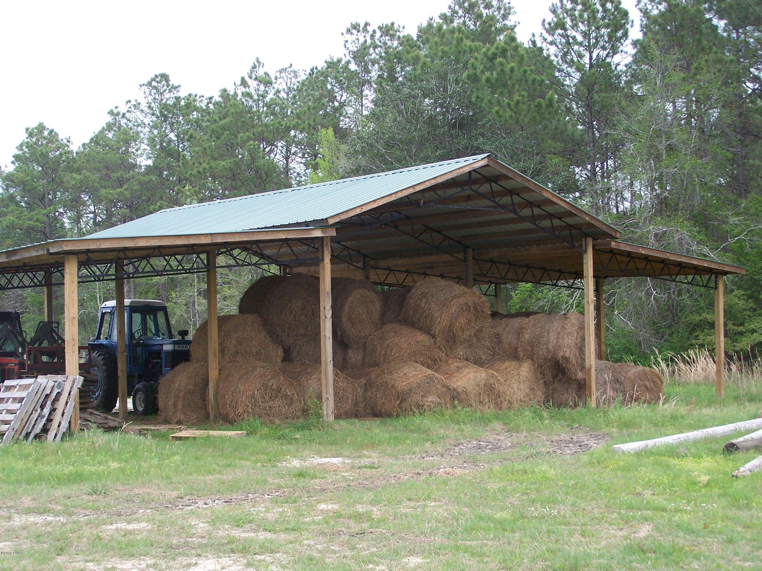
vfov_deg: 26.1
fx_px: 1233
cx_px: 381
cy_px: 286
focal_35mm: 56
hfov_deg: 34.3
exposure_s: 1/400
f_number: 3.1
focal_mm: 9.3
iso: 80
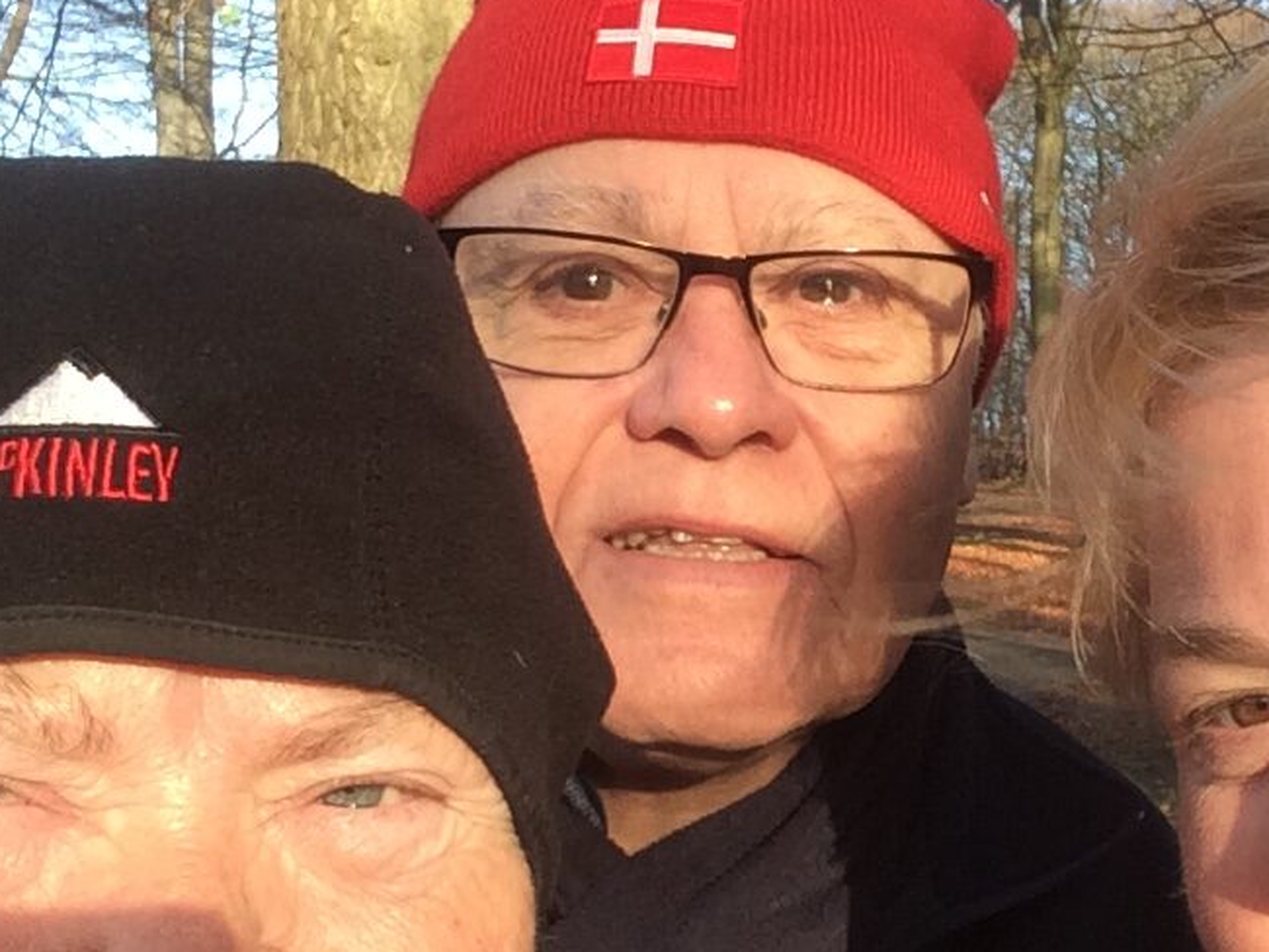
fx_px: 2237
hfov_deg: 31.3
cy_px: 642
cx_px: 879
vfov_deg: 23.9
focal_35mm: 61
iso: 50
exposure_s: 1/265
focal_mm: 2.15
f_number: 2.4
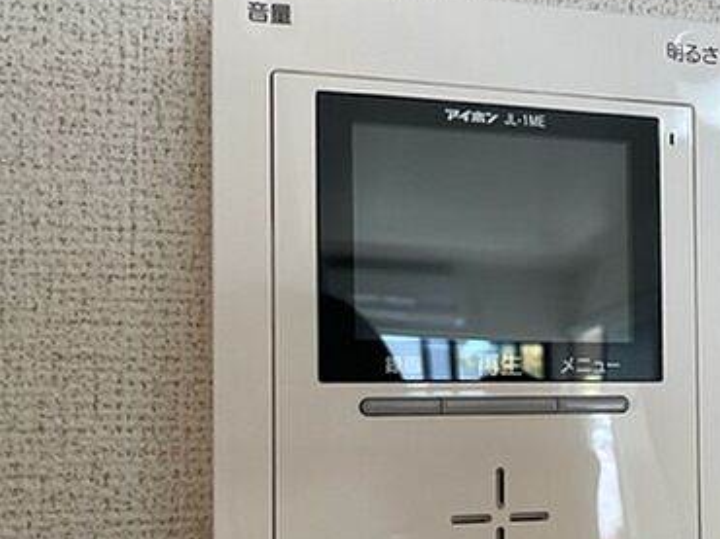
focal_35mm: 45
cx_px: 558
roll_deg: +1.9
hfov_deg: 40.6
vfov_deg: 31.8
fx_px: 935
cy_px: 376
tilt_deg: -0.3
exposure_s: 1/60
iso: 64
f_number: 1.6
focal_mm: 4.2
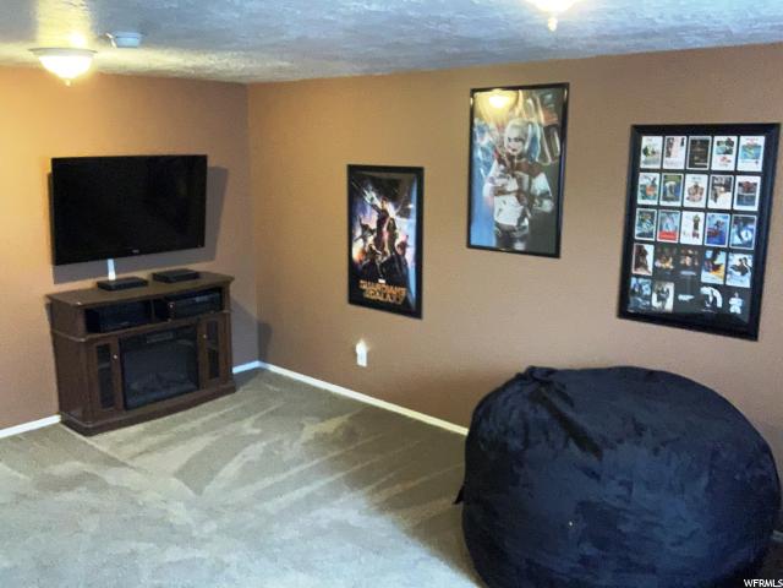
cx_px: 392
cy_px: 294
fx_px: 724
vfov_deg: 44.2
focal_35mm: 32
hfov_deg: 56.8
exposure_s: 1/20
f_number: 2.2
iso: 500
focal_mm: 2.87
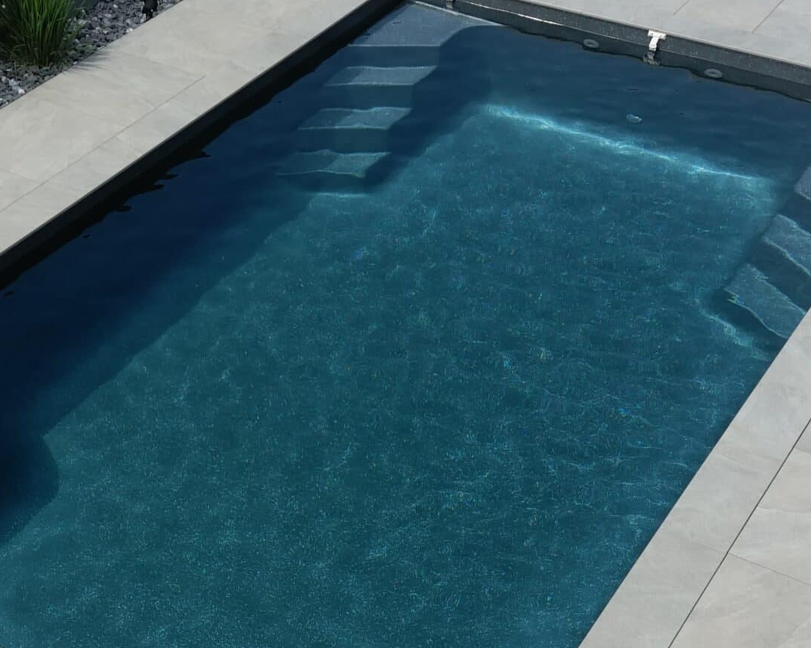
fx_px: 1440
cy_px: 514
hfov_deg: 31.0
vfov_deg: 25.0
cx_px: 219
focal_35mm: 60
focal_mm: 4.74
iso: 100
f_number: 1.8
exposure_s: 1/1000
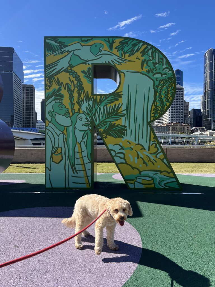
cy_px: 144
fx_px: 215
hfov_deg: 53.1
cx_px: 108
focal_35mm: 26
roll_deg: +2.0
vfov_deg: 67.3
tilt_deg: -0.5
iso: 50
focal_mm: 5.7
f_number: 1.5
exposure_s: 1/2165
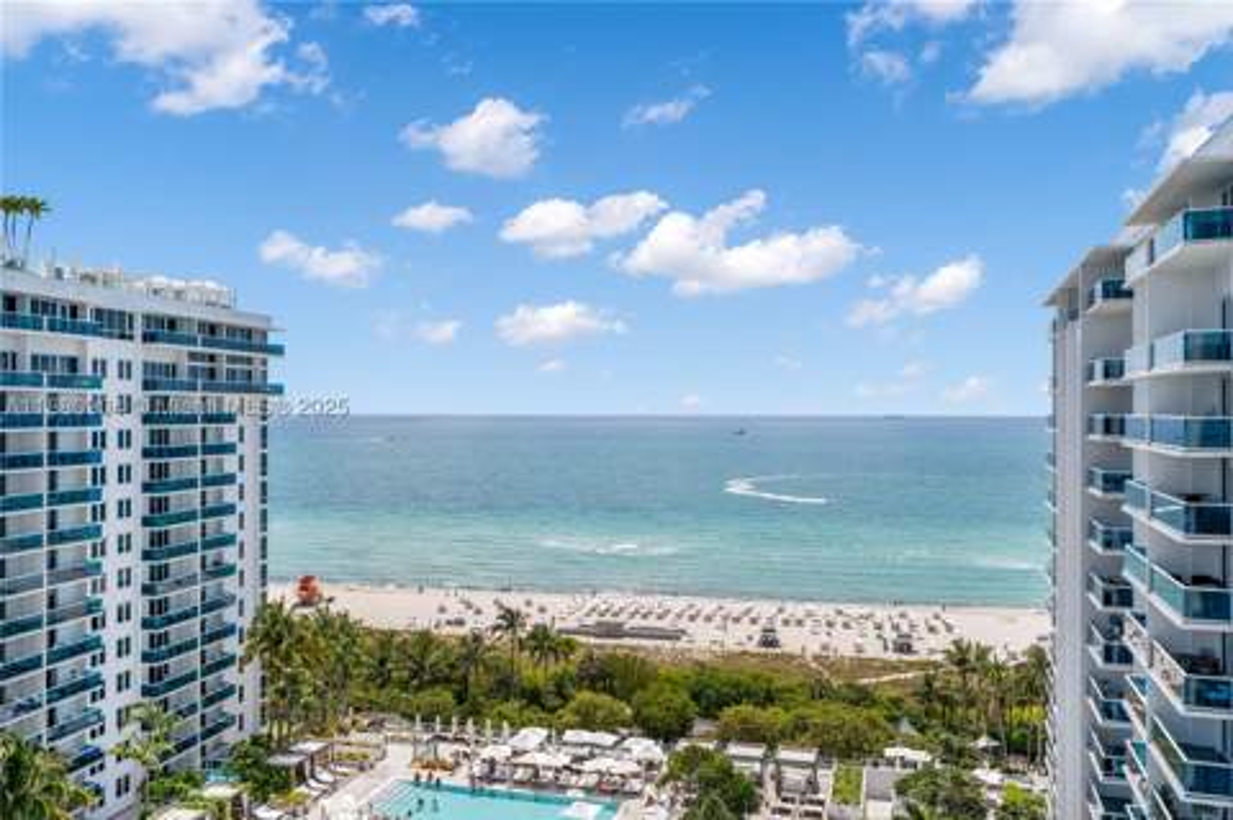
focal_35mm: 28
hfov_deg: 65.5
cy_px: 410
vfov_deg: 46.3
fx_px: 958
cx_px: 616
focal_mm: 28
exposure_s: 1/4000
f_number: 8
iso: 400
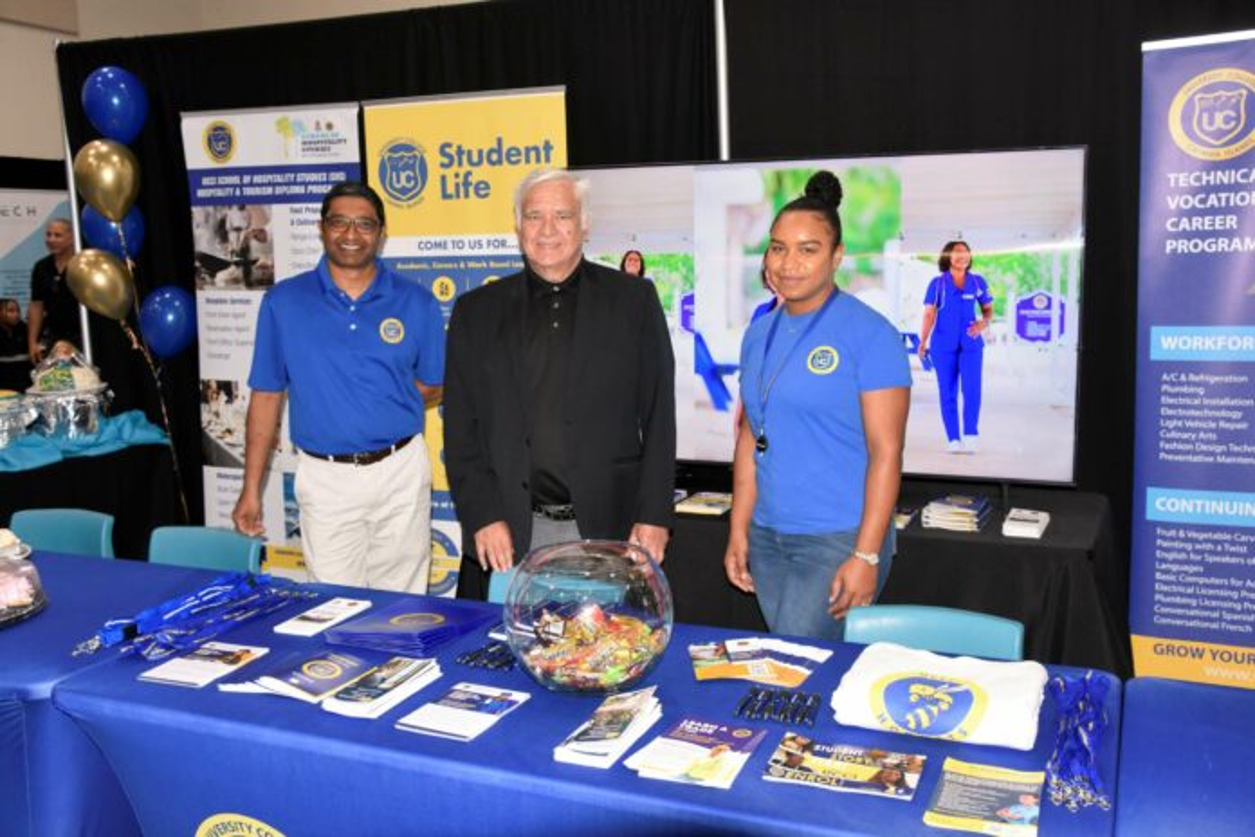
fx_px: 1150
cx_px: 628
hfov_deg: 57.2
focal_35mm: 33
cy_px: 418
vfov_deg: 40.0
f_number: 5.6
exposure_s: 1/60
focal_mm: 22
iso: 1250
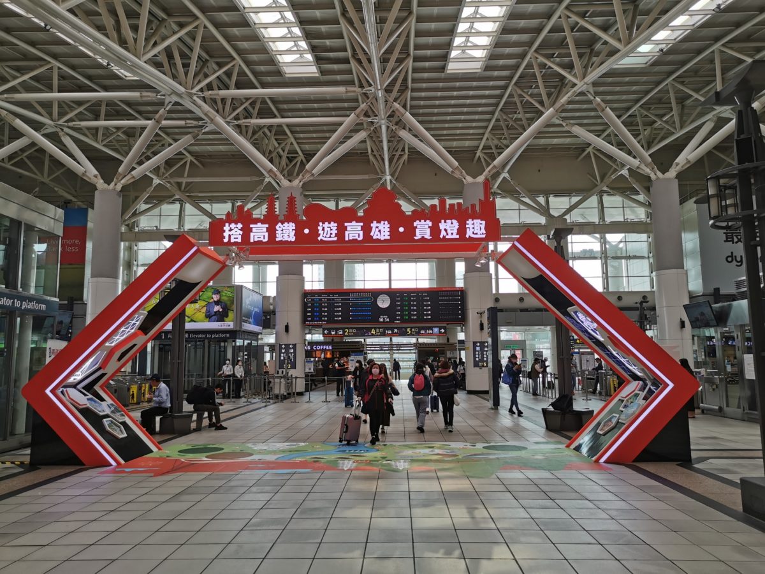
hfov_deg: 65.3
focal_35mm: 27
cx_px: 382
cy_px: 287
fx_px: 597
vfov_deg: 51.4
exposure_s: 1/326
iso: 50
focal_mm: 5.58
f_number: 1.8
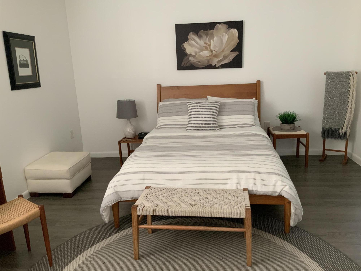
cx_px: 180
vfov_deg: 48.2
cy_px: 136
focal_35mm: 29
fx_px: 302
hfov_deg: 61.7
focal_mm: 3
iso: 160
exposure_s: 1/60
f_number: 1.8
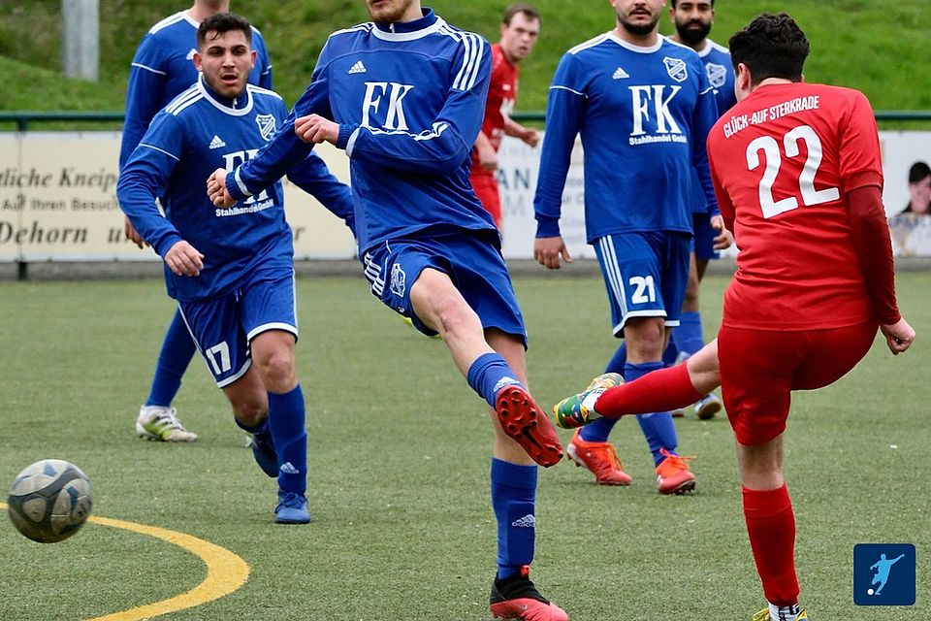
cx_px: 466
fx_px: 9232
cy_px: 310
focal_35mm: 357
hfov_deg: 5.8
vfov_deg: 3.9
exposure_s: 1/2000
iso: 4000
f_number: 9
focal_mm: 238
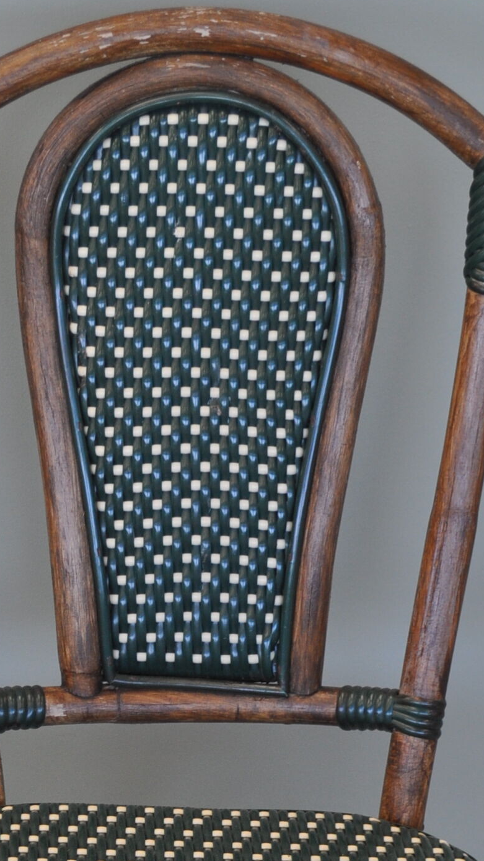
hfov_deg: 9.5
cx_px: 147
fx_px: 2903
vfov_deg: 16.5
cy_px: 864
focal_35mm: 127
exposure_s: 1/100
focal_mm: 35
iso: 400
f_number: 5
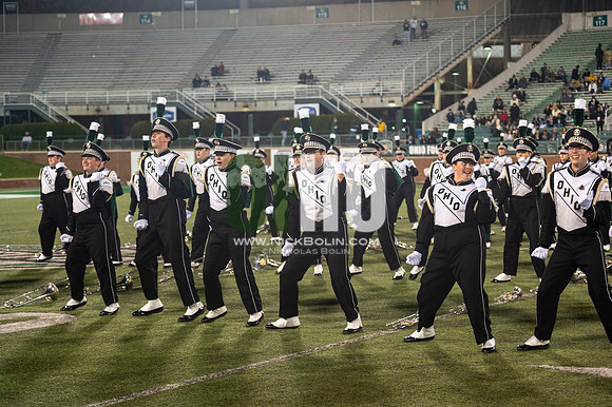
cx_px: 306
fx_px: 1189
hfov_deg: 28.9
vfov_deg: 19.4
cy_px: 204
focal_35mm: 70
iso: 1000
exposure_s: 1/500
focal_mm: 70
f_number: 2.8
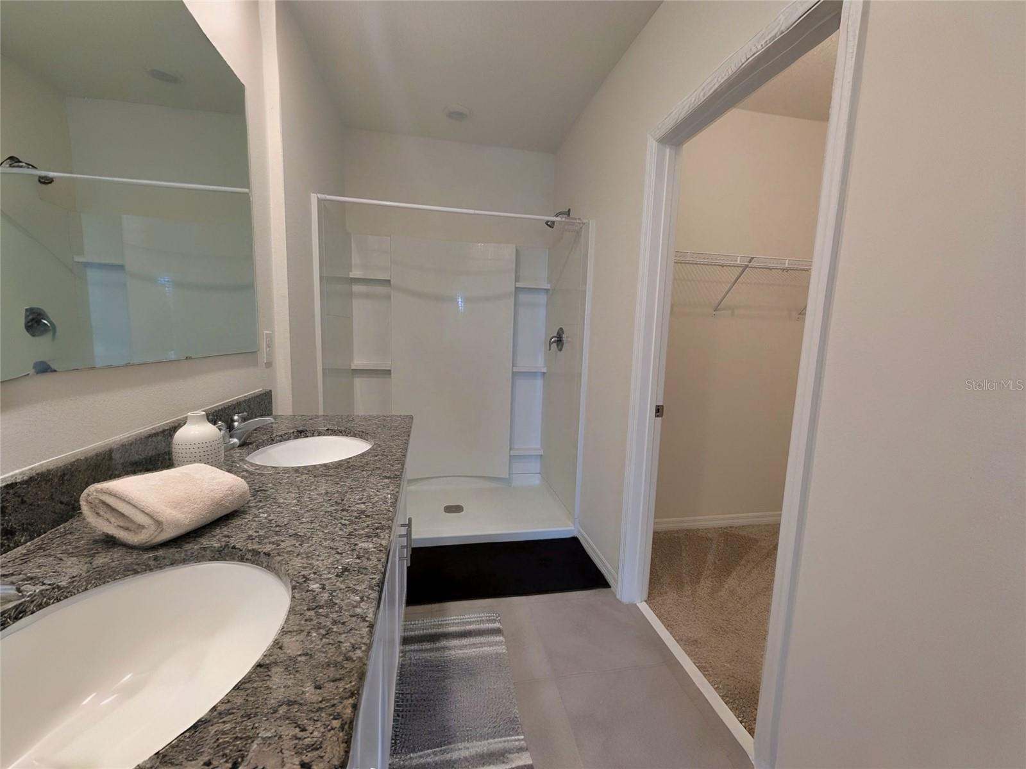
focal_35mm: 13
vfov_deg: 89.9
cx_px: 513
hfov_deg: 106.2
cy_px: 384
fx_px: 385
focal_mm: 1.95
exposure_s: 1/30
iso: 82
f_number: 2.2
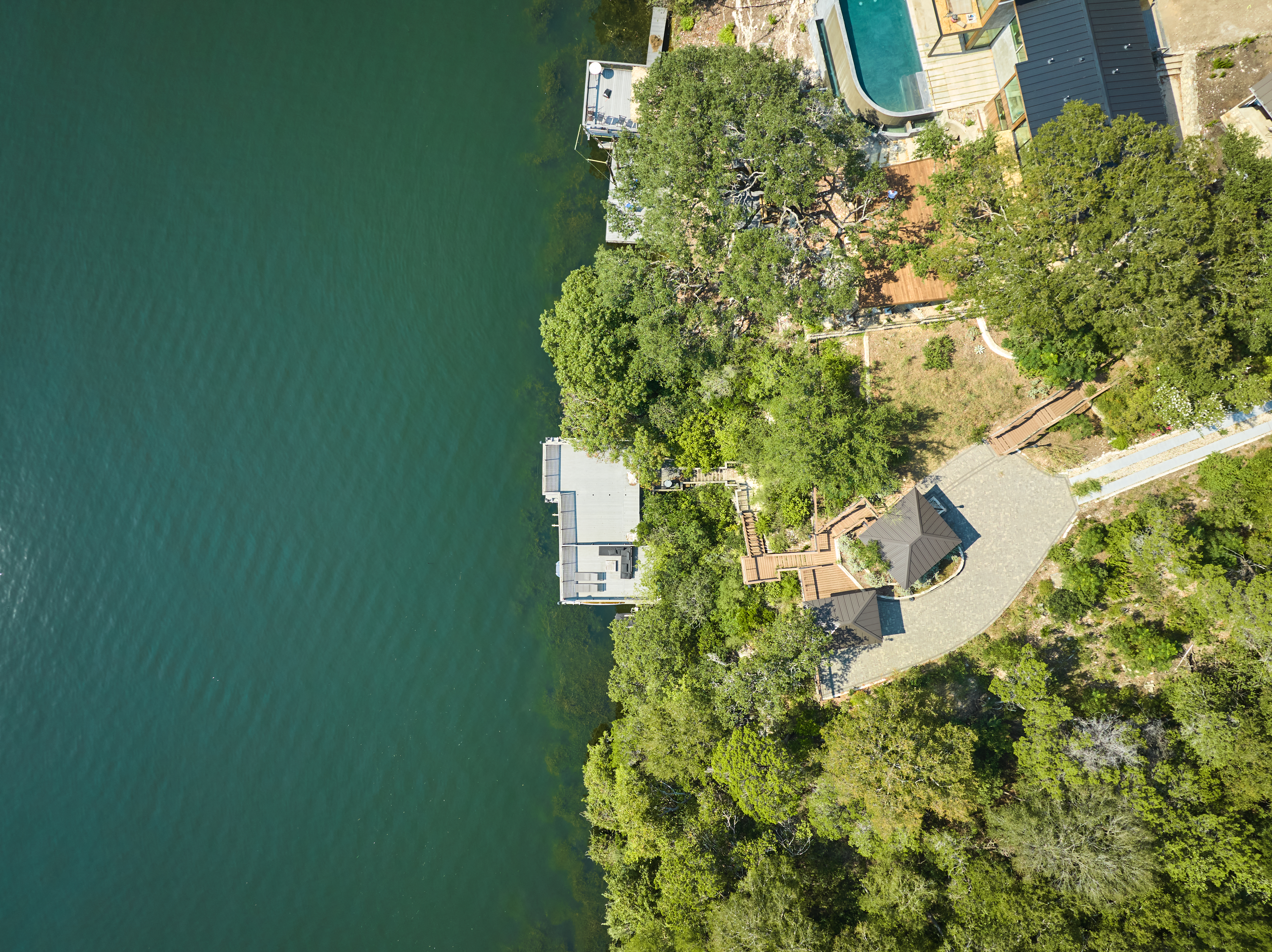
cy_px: 476
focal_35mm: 24
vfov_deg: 56.8
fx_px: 881
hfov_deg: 71.6
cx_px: 636
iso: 130
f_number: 2.8
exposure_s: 1/1000
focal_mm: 12.29
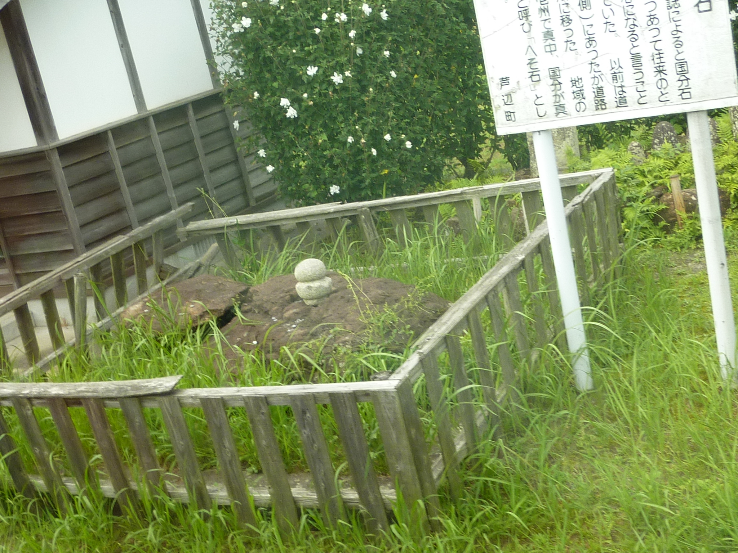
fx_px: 1087
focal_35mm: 51
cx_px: 369
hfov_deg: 37.5
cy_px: 276
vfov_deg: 28.6
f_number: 4
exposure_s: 1/160
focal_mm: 4.7
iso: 80
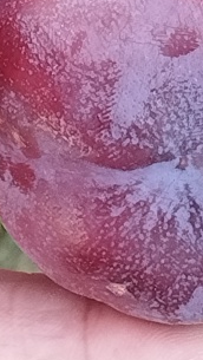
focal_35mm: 202
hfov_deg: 6.0
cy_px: 15
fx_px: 1929
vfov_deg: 10.6
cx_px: 9
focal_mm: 4.95
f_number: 1.9
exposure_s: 1/100
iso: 310
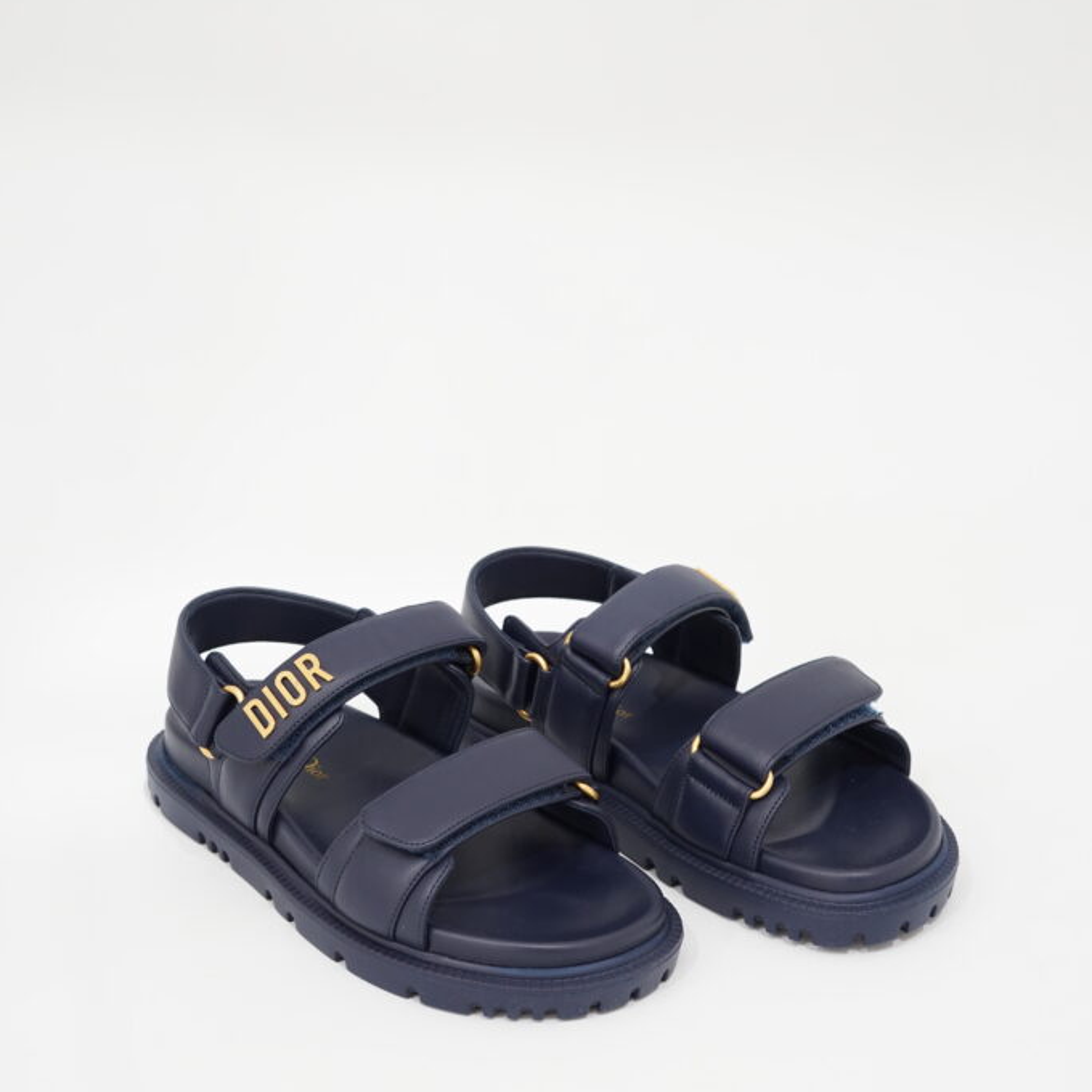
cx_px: 547
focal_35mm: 64
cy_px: 440
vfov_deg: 26.8
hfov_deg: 26.9
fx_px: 2284
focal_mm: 50
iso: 640
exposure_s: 1/3
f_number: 6.3
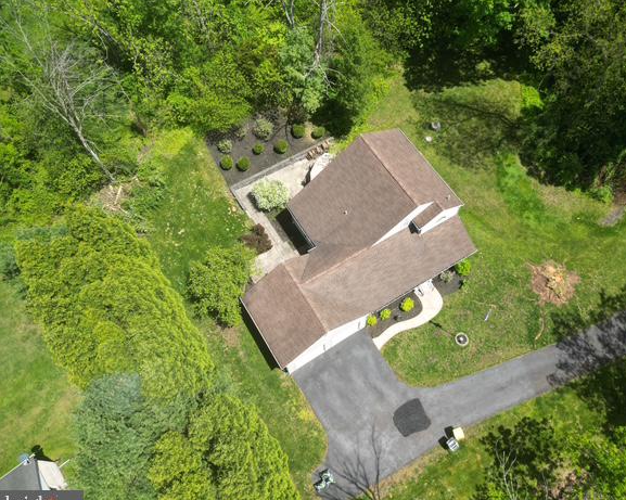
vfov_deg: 54.9
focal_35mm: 26
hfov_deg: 65.9
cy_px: 258
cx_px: 346
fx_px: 481
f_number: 1.7
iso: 100
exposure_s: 1/1600
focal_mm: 6.72
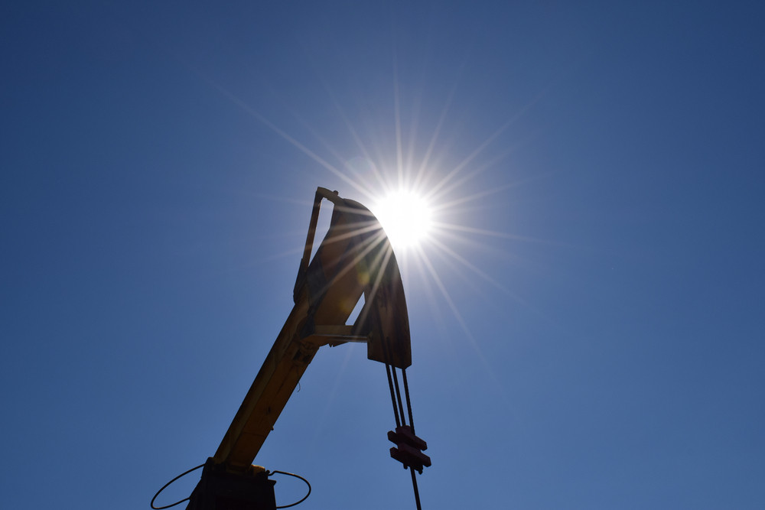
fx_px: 574
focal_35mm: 27
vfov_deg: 47.9
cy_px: 255
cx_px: 382
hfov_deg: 67.4
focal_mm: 18
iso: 200
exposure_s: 1/800
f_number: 14
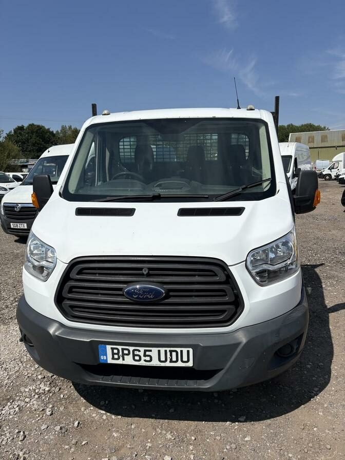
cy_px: 230
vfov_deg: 67.3
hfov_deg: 53.1
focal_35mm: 26
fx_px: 346
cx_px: 172
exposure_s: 1/6993
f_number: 1.6
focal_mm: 5.96
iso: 50
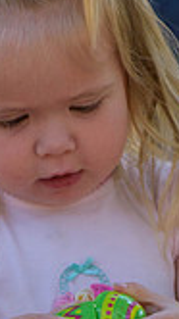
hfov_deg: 1.2
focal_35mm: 982
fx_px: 8311
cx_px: 62
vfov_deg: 2.2
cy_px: 371
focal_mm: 230
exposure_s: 1/640
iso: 800
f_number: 5.6
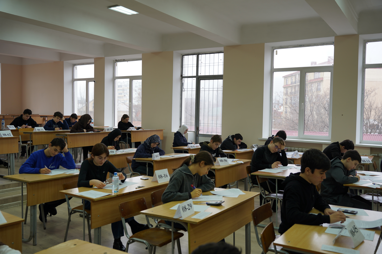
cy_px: 127
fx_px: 350
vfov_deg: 40.0
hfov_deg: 57.2
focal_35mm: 33
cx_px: 191
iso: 125
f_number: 4
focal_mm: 33
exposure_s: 1/60
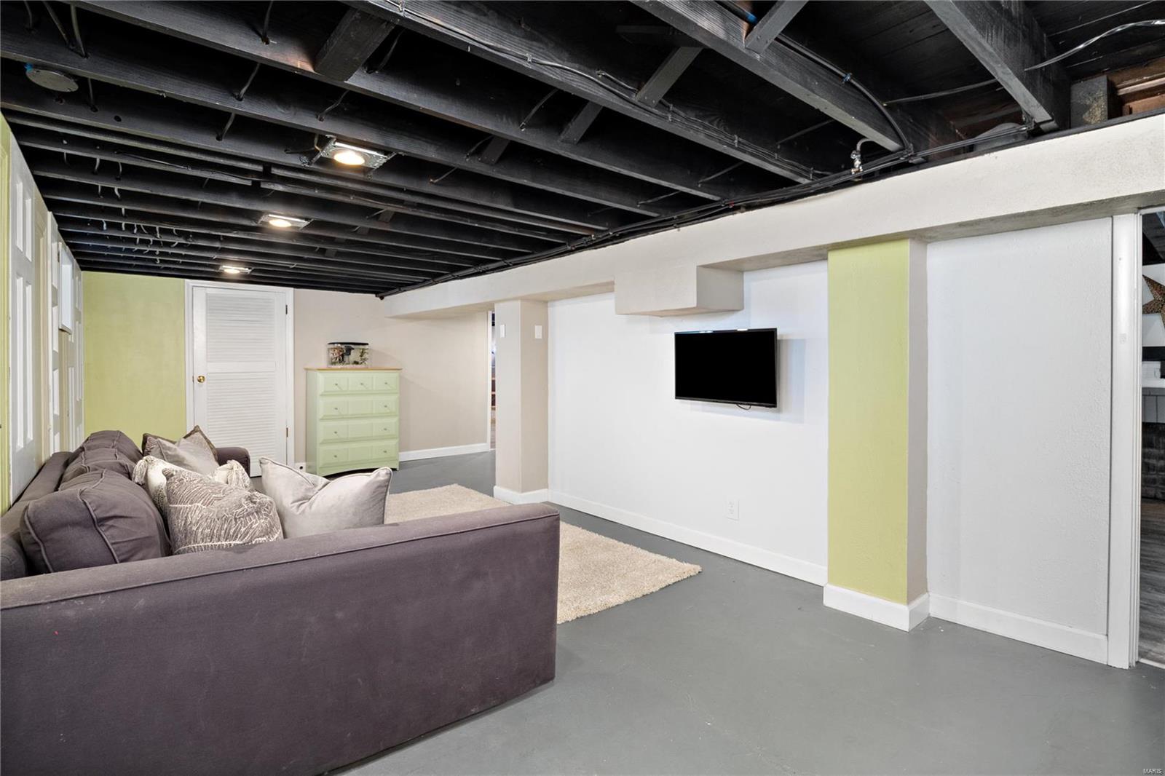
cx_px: 582
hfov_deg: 96.7
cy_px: 388
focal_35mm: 16
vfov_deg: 73.7
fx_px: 518
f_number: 8
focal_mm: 8
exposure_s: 1/50
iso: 400
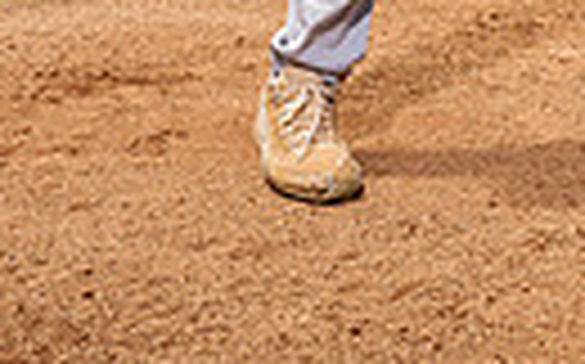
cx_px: 504
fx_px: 2246
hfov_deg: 14.7
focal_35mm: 141
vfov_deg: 8.5
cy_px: -521
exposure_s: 1/250
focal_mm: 40
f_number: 10
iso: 100
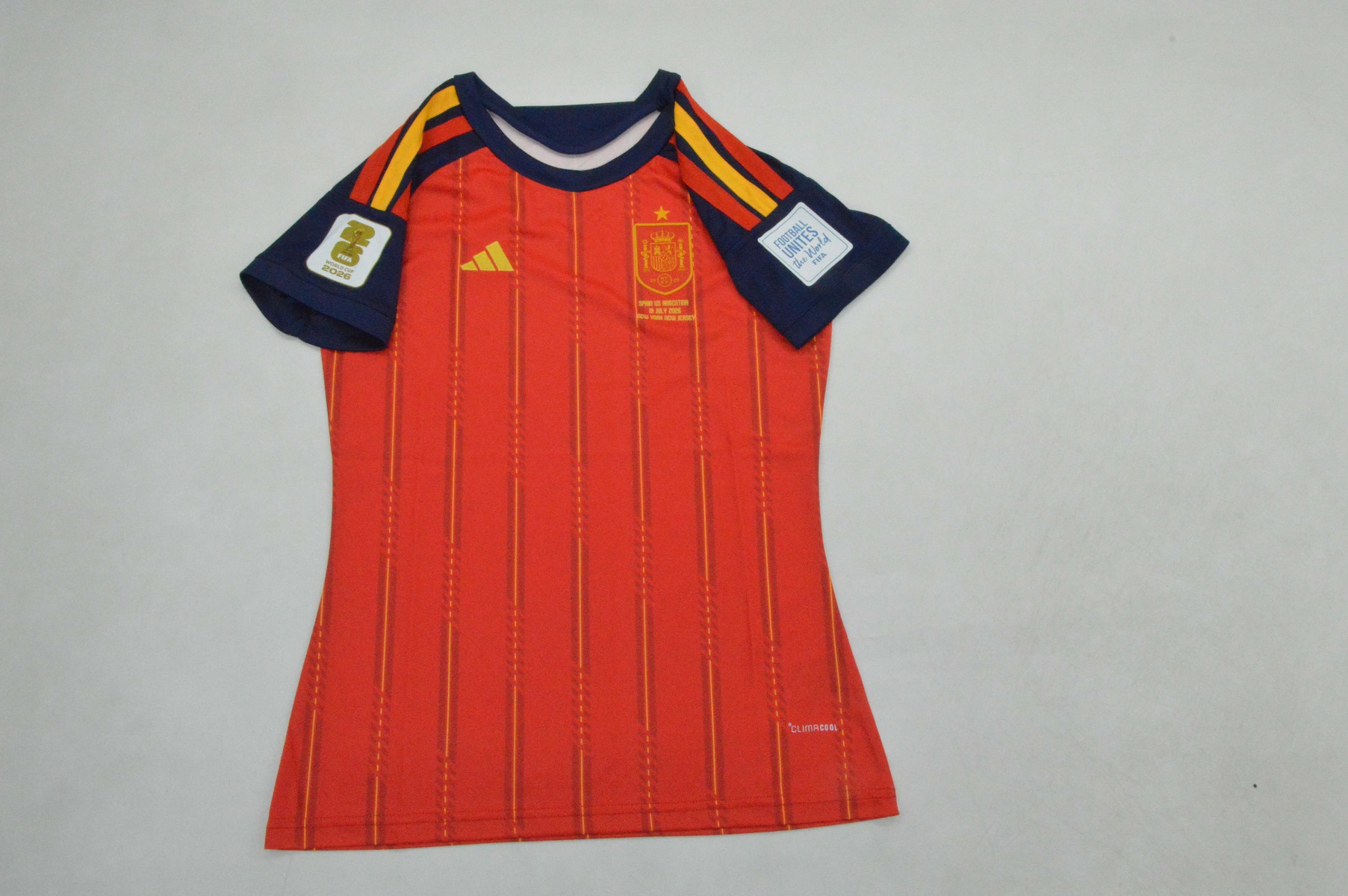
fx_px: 1347
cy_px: 448
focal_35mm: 36
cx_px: 674
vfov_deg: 36.8
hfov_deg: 53.2
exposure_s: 1/200
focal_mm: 24
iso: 6400
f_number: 25
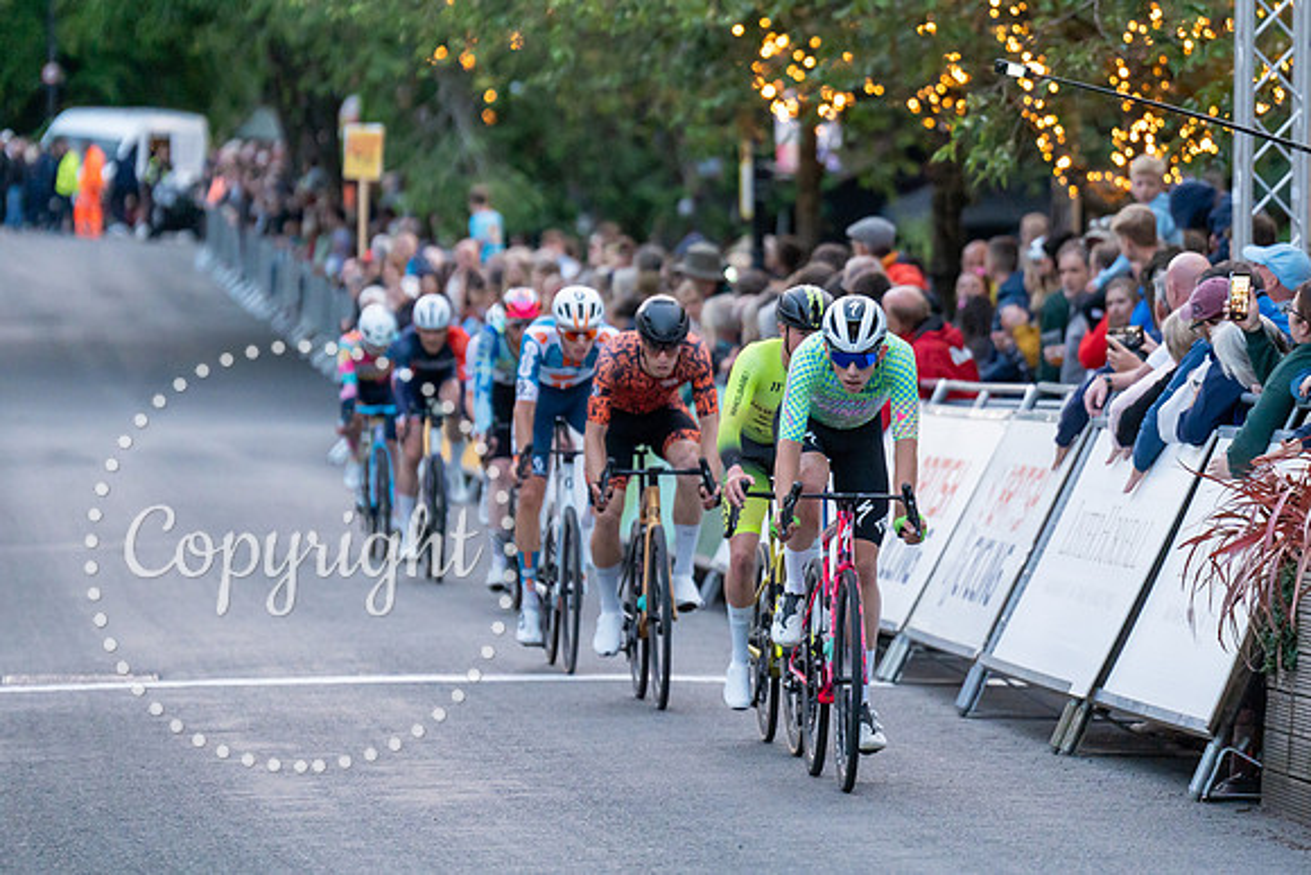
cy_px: 266
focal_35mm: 248
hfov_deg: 8.3
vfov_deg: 5.5
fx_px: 9023
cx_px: 912
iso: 3200
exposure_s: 1/1000
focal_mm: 178
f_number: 2.8
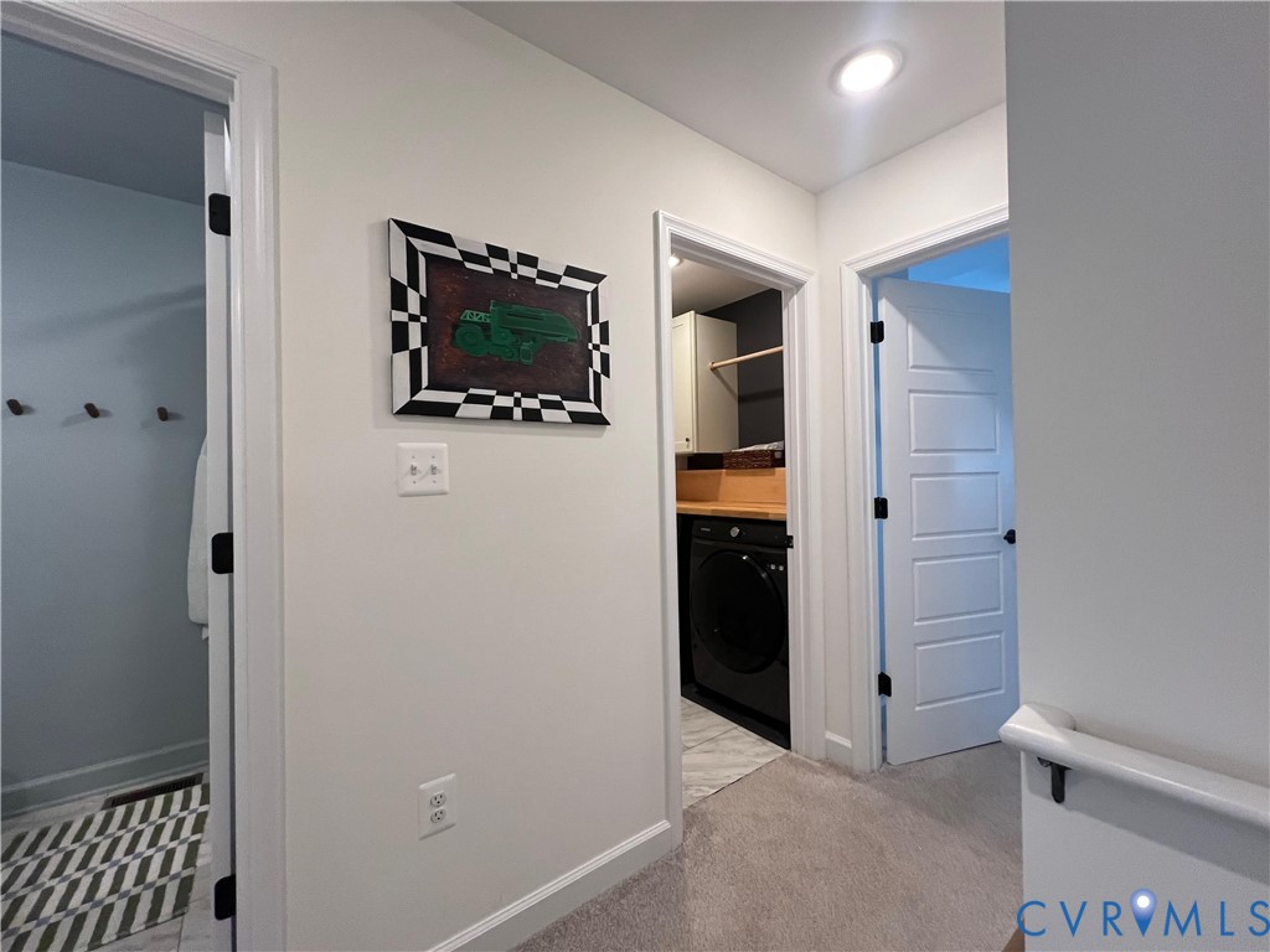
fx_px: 477
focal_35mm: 13
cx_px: 635
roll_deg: -0.1
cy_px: 476
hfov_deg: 106.2
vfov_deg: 89.9
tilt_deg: +2.0
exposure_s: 1/120
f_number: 1.8
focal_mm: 1.57
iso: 200
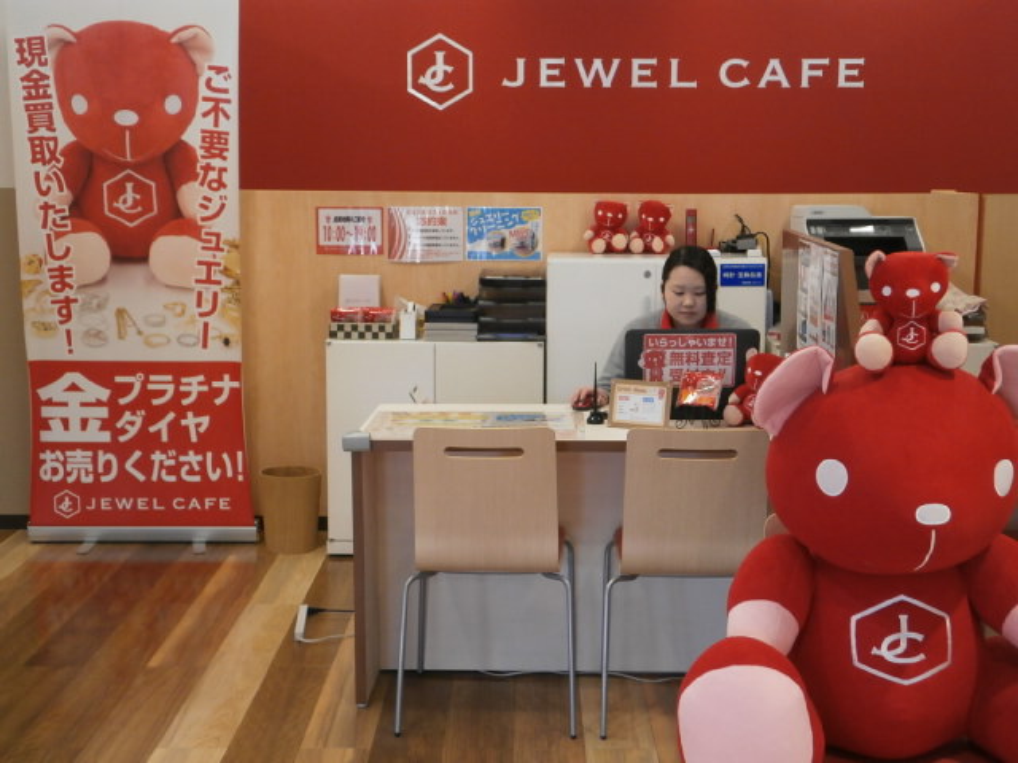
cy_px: 382
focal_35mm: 47
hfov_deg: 40.4
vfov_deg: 30.9
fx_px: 1382
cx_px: 509
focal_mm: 8.3
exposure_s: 1/30
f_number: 3.4
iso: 200
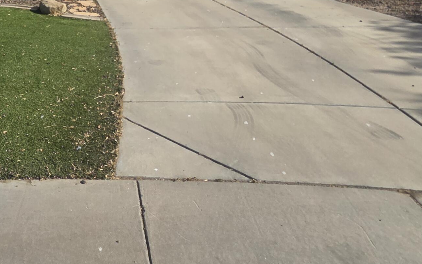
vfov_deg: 30.4
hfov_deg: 54.8
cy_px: -86
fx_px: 368
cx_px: 74
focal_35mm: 32
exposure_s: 1/2730
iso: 50
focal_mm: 2.2
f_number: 2.2
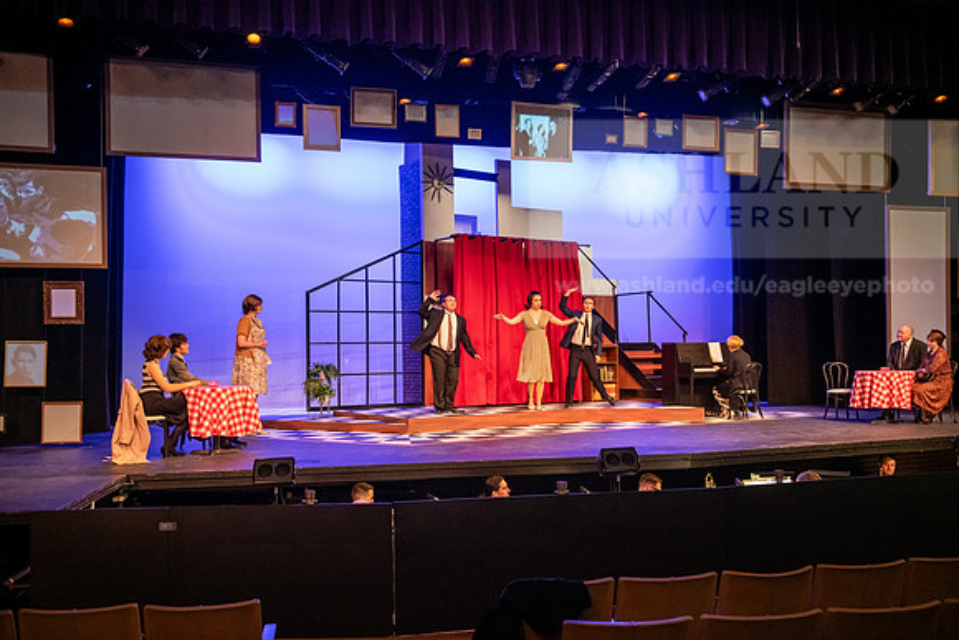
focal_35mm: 35
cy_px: 320
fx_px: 933
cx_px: 480
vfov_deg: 37.9
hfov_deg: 54.4
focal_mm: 35
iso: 3200
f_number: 3.2
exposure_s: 1/160
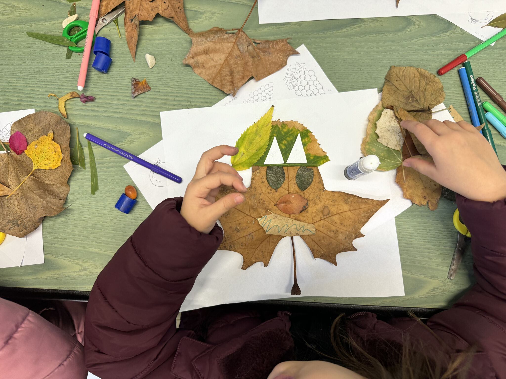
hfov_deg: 71.6
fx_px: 351
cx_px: 253
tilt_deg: -84.9
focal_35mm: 24
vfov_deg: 56.8
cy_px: 190
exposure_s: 1/100
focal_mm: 6.86
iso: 125
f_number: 1.78
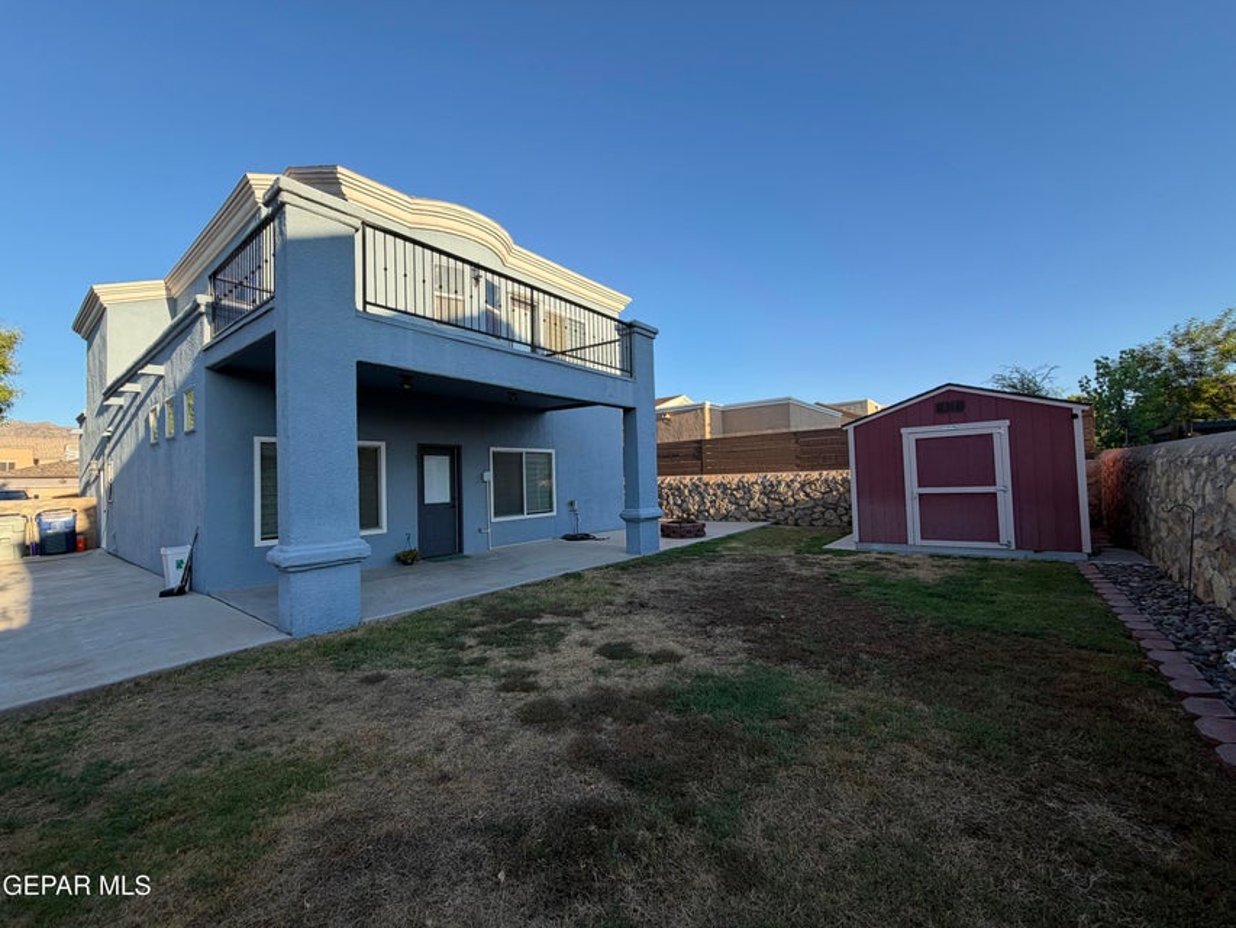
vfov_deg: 85.7
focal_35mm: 14
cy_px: 464
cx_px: 618
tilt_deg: +2.5
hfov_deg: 102.1
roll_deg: +1.6
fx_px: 500
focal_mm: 2.22
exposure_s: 1/502
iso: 50
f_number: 2.2
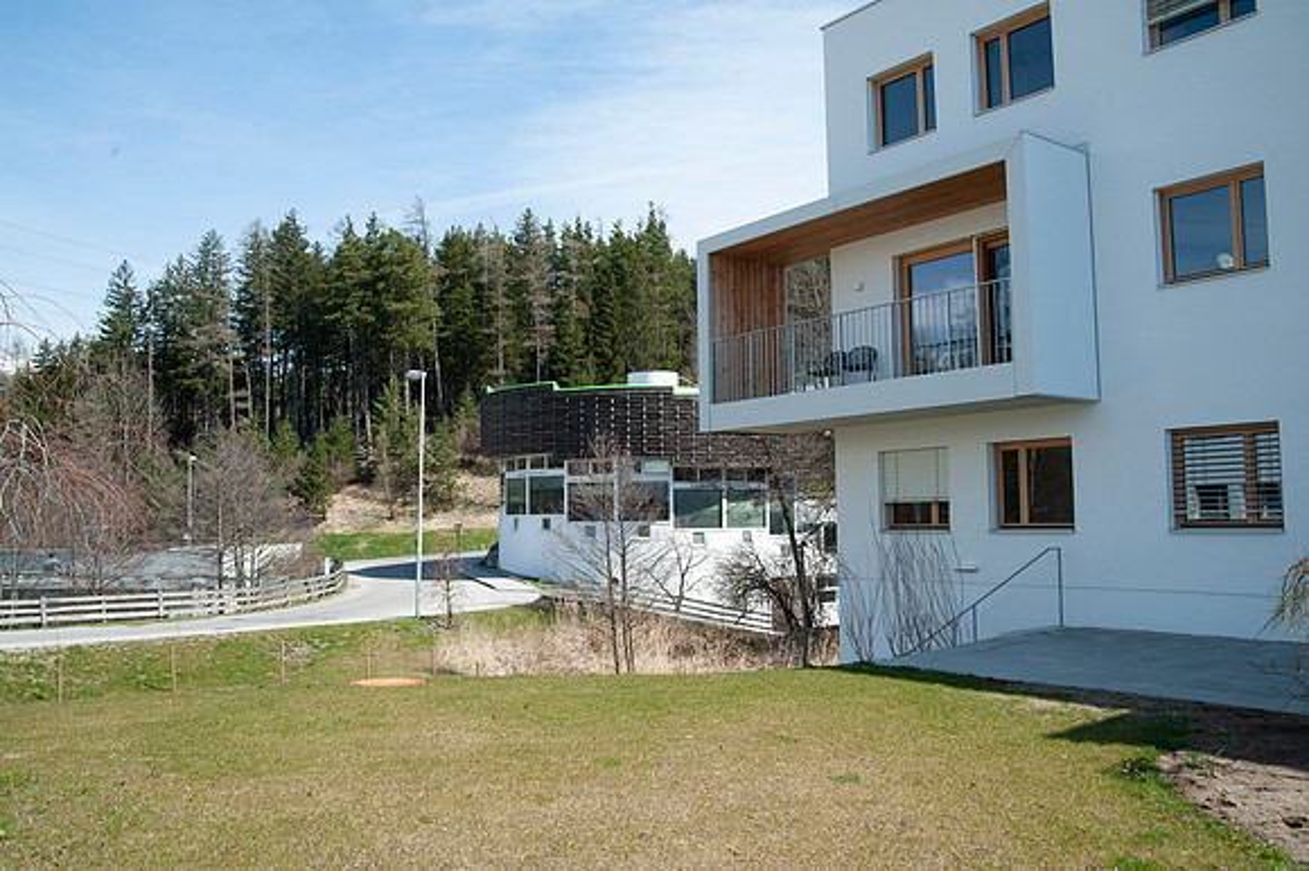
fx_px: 1017
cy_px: 436
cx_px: 654
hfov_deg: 65.5
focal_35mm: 28
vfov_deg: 46.4
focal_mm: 28
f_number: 11
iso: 200
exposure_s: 1/250
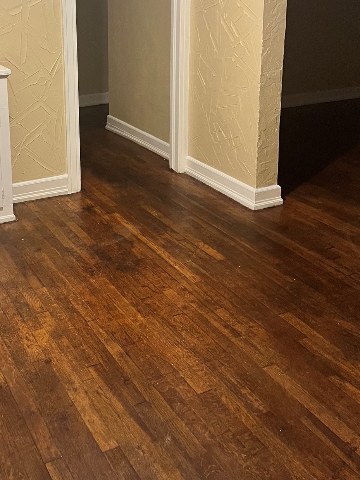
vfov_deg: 42.3
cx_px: 89
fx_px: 596
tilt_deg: -9.7
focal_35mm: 43
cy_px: 110
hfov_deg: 32.9
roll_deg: +0.2
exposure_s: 1/60
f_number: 1.5
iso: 160
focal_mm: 5.7
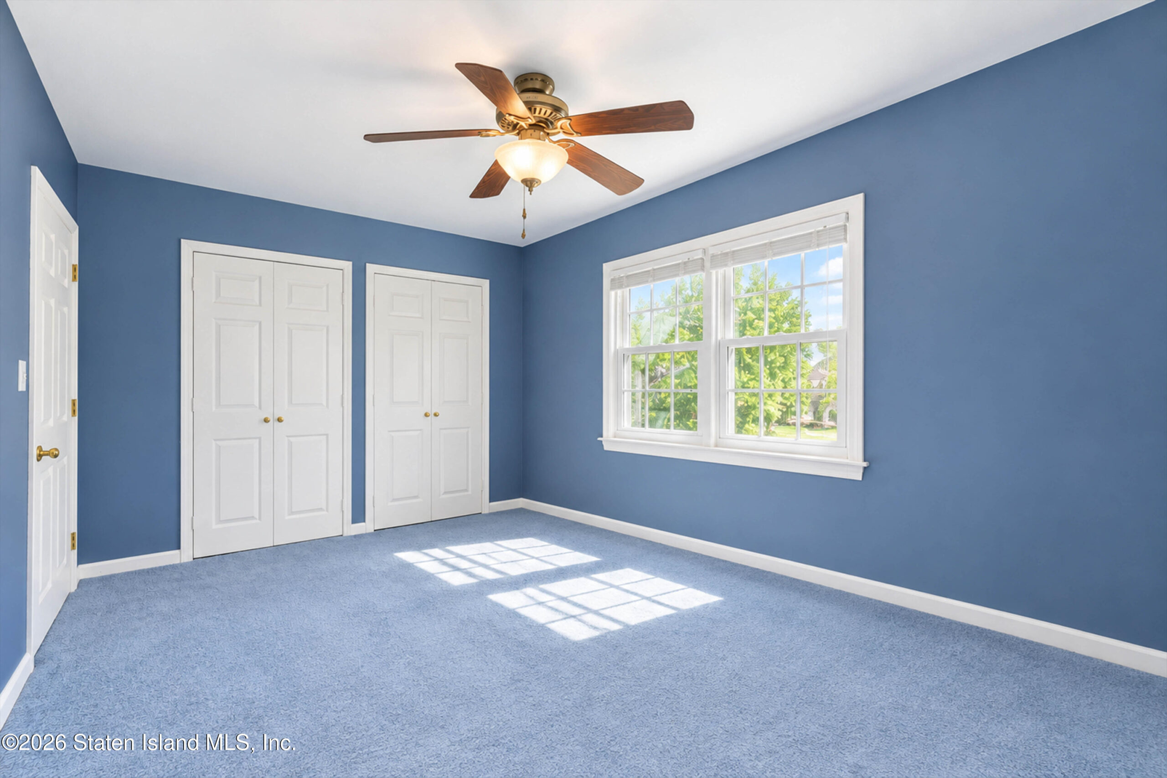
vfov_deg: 73.8
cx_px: 584
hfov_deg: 96.7
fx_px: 519
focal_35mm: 16
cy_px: 389
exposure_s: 1/50
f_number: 5
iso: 100
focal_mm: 16
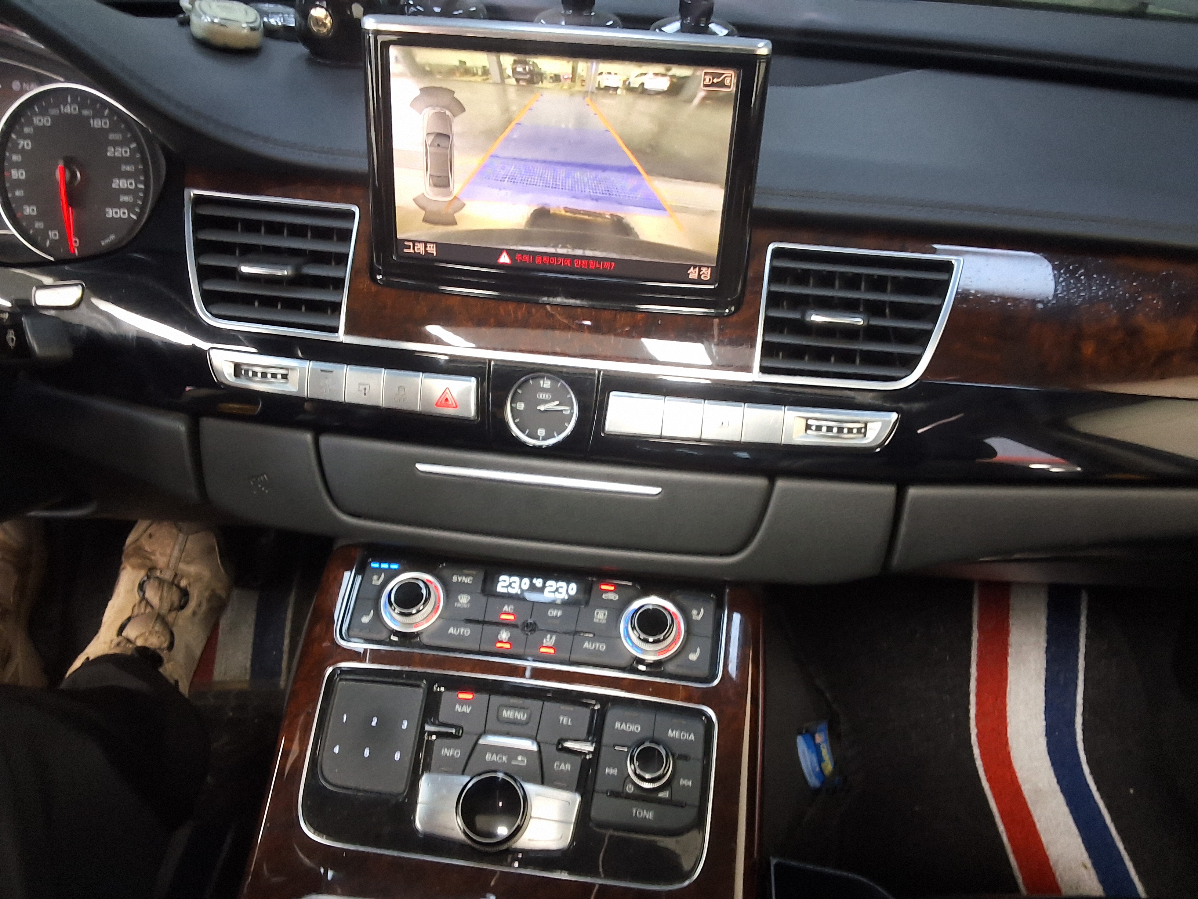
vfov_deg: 49.7
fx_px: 969
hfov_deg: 63.4
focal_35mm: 28
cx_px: 599
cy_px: 450
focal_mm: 2.91
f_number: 1.9
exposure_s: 1/24
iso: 200
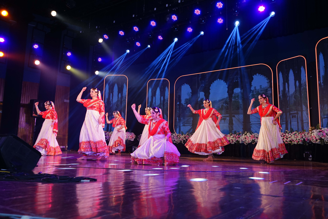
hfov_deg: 61.9
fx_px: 273
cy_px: 110
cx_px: 164
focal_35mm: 30
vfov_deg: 43.6
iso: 1250
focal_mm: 30
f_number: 6.3
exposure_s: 1/200
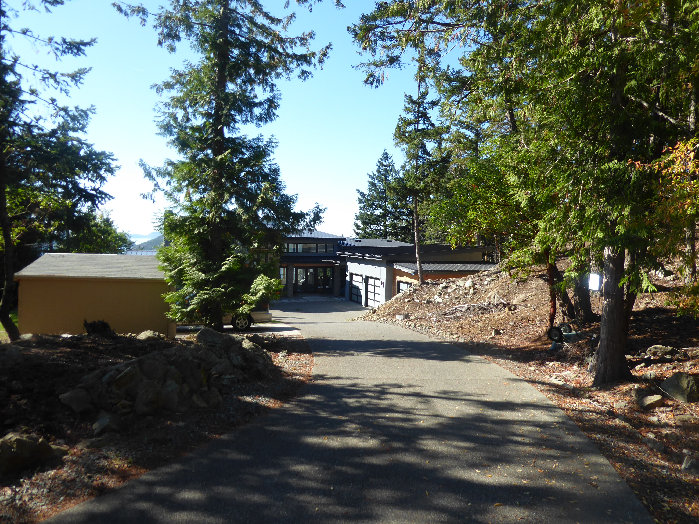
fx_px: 505
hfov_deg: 69.4
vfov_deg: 54.9
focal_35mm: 25
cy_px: 262
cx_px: 350
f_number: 3.3
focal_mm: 4.3
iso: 80
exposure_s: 1/320
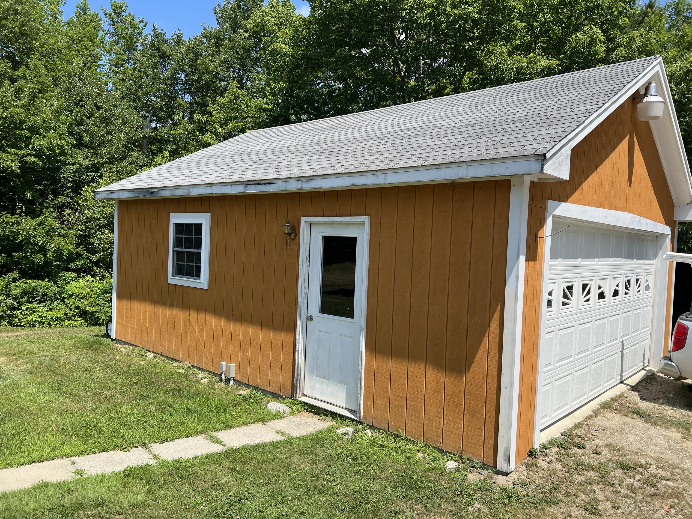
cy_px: 260
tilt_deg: -2.6
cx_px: 346
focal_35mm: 26
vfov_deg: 53.1
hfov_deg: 67.3
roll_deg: -2.1
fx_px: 520
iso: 50
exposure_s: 1/3356
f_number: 1.5
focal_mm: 5.7
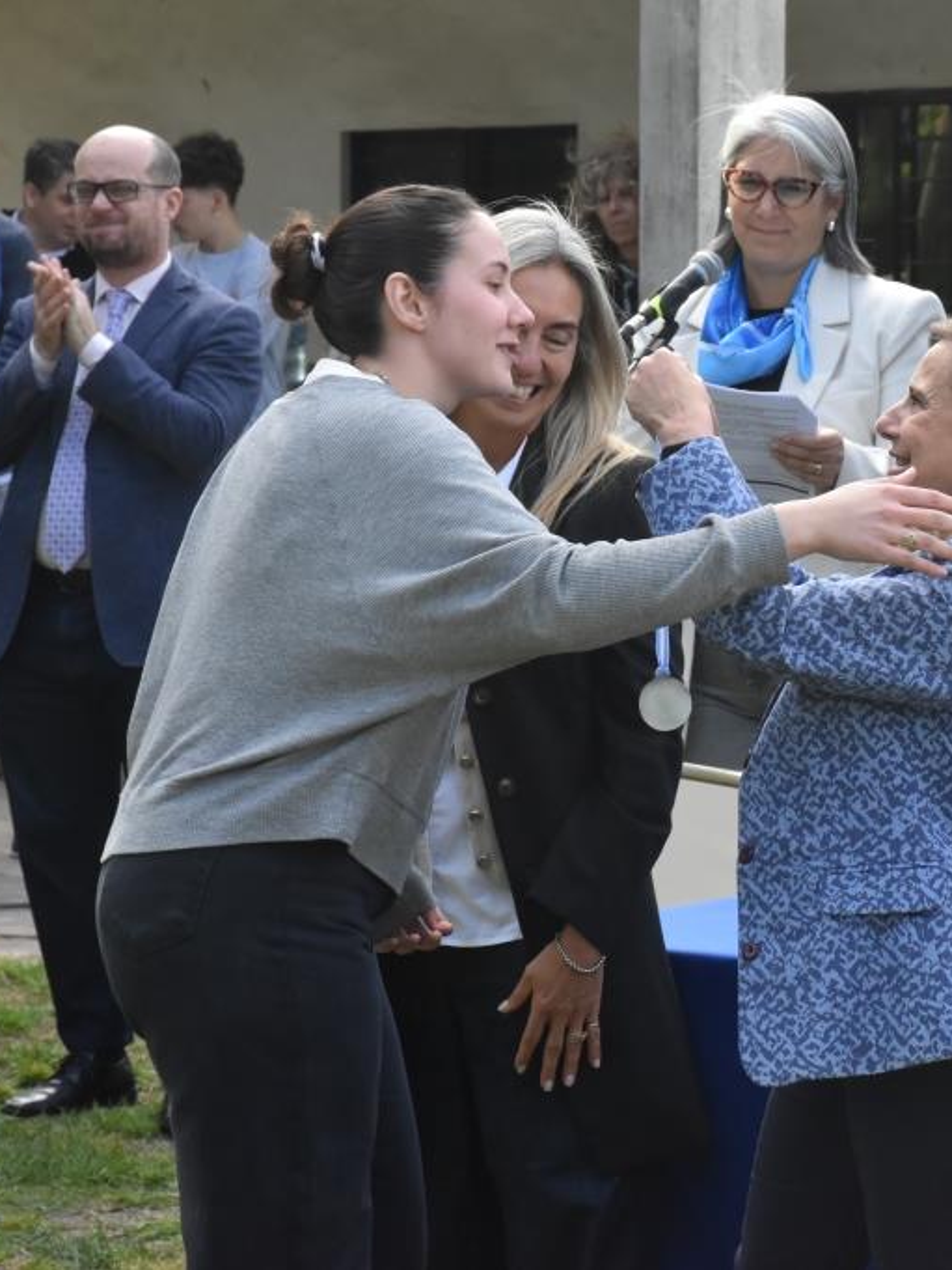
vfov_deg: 12.1
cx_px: 928
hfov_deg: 9.1
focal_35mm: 163
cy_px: 635
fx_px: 5965
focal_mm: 75
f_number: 11
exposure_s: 1/500
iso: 1600
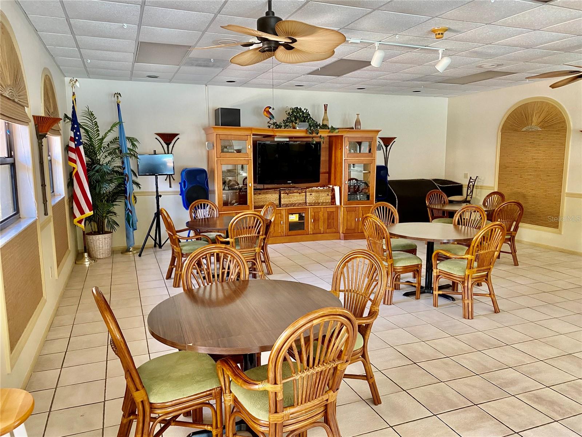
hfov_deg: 67.3
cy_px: 218
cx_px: 291
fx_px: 437
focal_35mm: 26
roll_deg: +0.2
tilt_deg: -8.5
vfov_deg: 53.1
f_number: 1.8
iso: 200
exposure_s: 1/60
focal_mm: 4.25
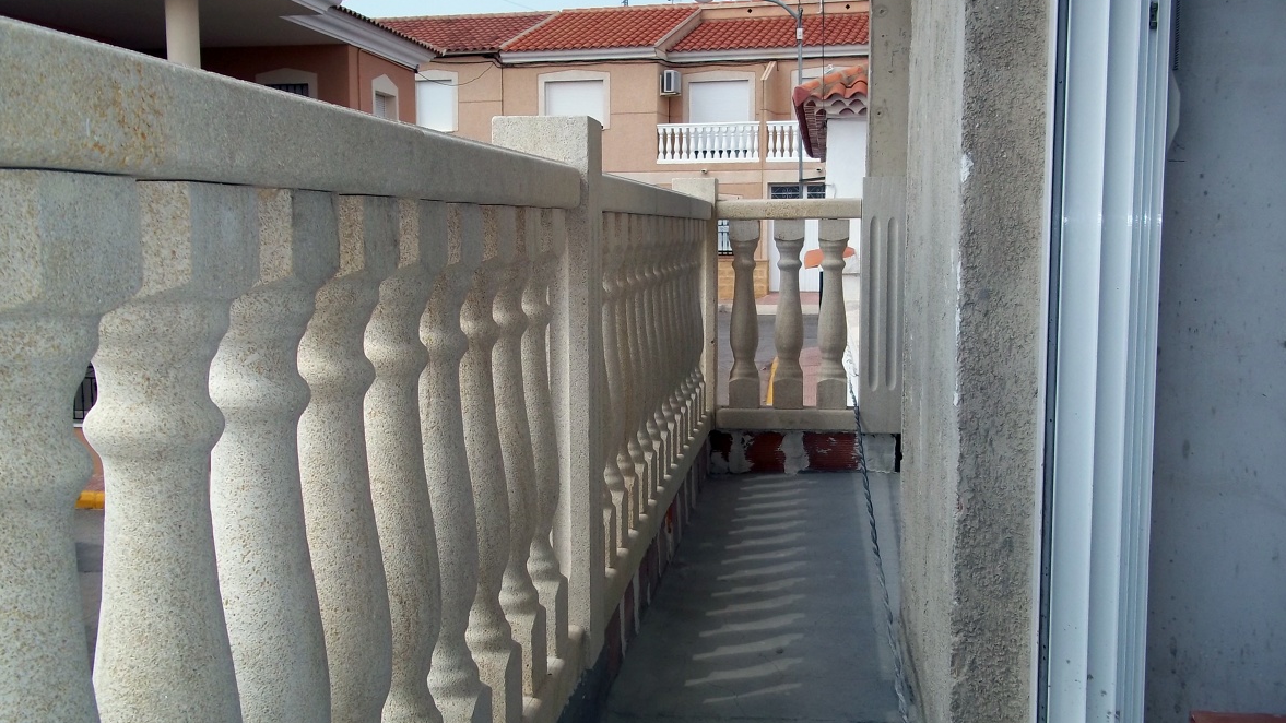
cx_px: 634
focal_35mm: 40
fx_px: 1364
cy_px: 405
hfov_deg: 50.5
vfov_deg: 29.7
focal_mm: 6.5
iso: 80
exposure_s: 1/800
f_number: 3.1
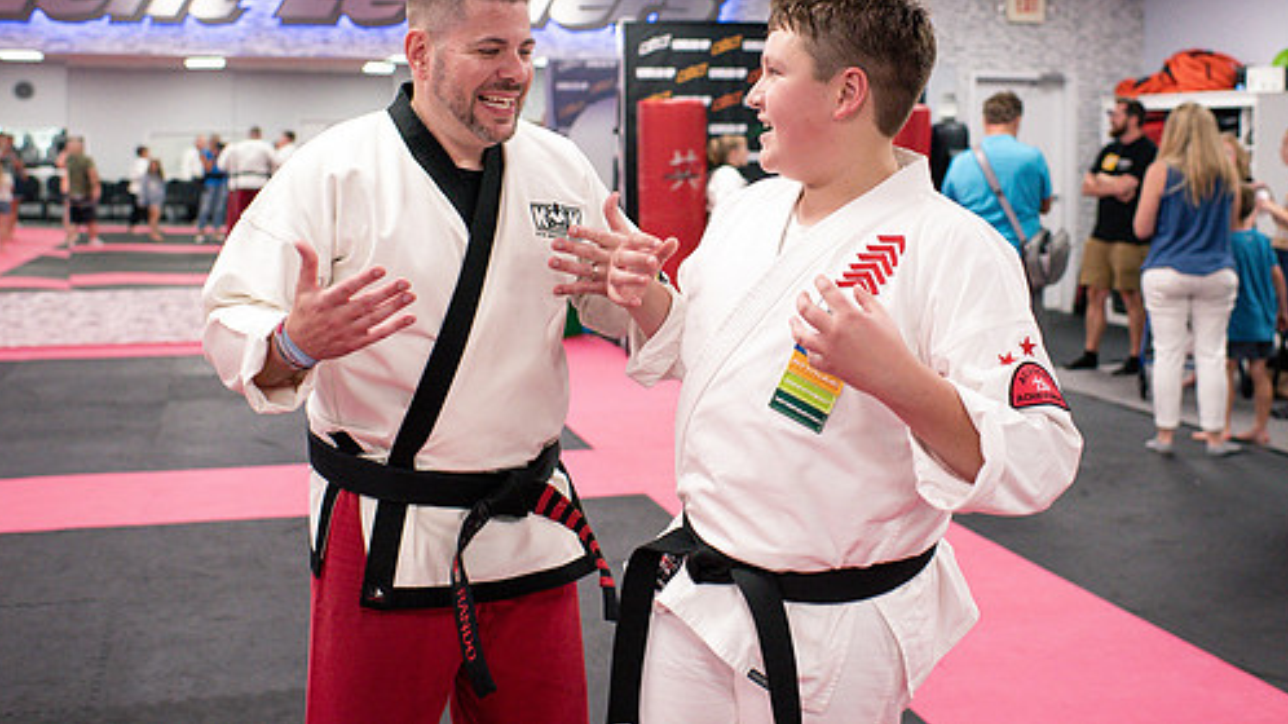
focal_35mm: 45
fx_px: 1537
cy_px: 228
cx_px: 713
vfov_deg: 26.3
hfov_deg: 45.4
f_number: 3.2
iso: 3200
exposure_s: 1/400
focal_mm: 35
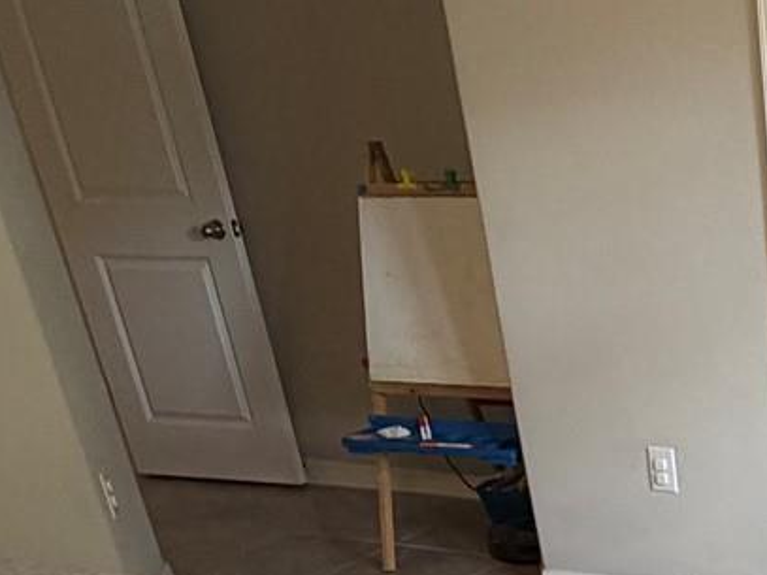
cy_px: 664
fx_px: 1218
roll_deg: +1.8
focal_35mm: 55
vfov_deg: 24.4
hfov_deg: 29.2
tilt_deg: -26.1
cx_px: 959
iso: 200
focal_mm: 2.22
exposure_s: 1/60
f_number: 2.2
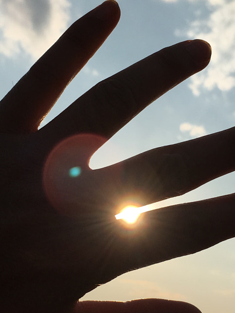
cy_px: 198
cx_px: 101
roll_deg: -5.4
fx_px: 652
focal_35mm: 72
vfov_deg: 26.9
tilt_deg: +13.1
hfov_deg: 20.4
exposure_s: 1/5495
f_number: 2.2
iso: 25
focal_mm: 4.15
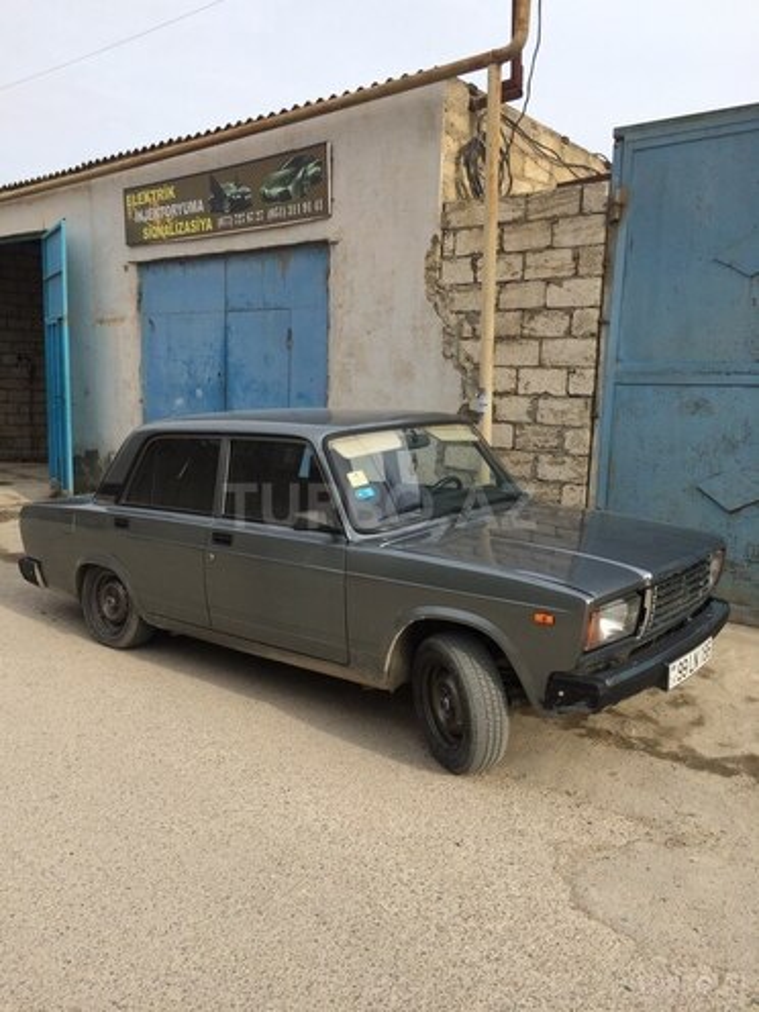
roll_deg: -2.8
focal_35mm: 29
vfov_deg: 61.7
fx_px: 848
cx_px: 380
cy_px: 506
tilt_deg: -10.7
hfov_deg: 48.2
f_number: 2.2
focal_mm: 4.15
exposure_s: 1/1282
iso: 32
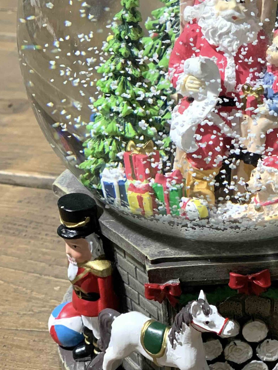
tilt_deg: -28.7
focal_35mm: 101
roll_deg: +3.1
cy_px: 140
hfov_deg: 14.5
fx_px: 1081
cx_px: 235
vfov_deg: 19.4
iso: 100
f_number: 2.4
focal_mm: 6
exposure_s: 1/50
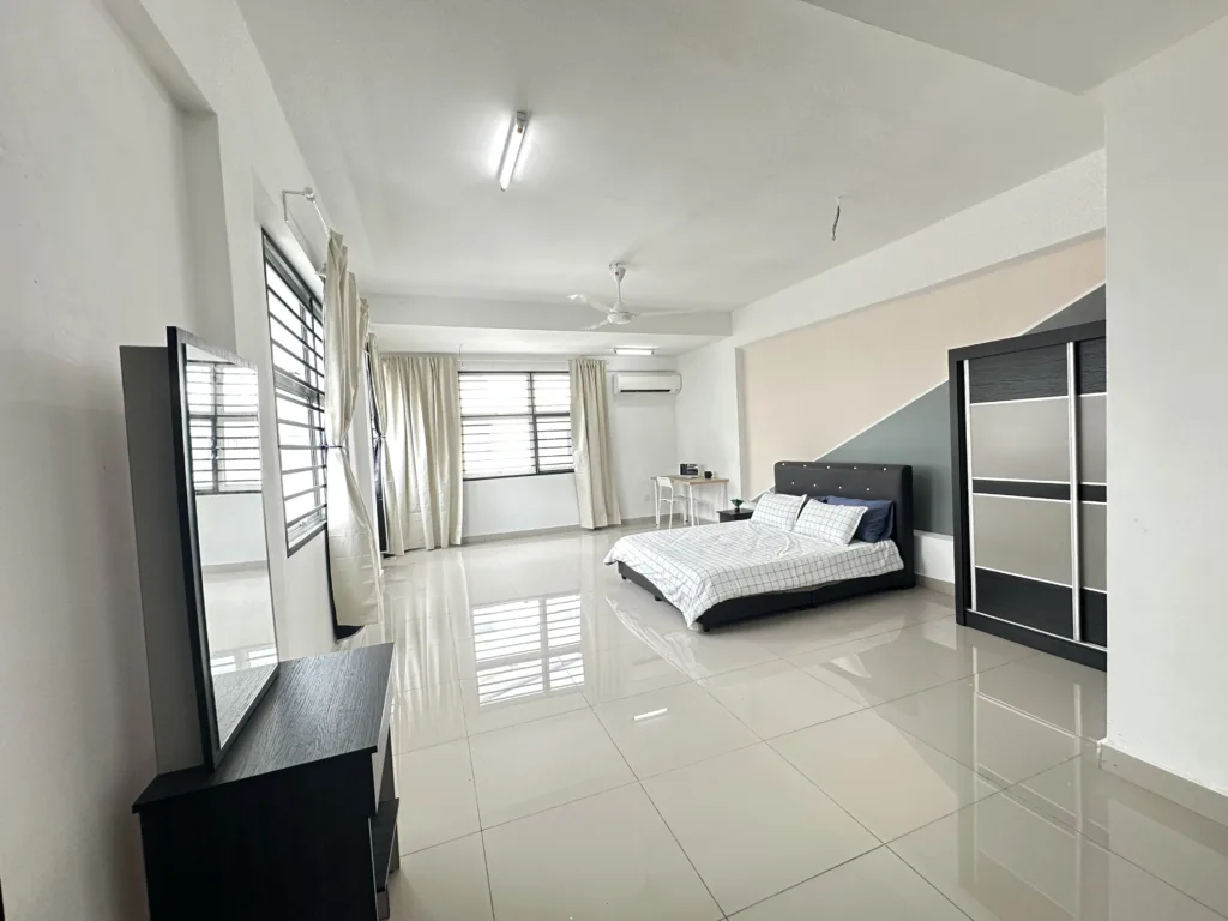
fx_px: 497
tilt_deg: -2.3
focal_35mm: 14
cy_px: 460
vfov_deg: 85.7
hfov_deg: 102.1
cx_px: 614
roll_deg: +2.7
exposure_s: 1/99
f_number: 2.2
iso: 320
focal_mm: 2.22
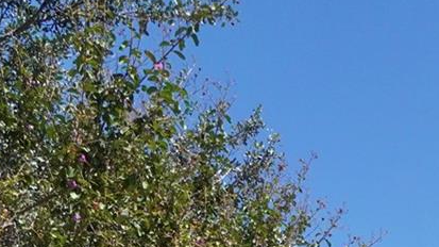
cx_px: 417
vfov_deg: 12.1
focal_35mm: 78
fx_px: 908
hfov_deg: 26.1
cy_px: 613
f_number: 6.3
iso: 500
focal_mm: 10
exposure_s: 1/2500
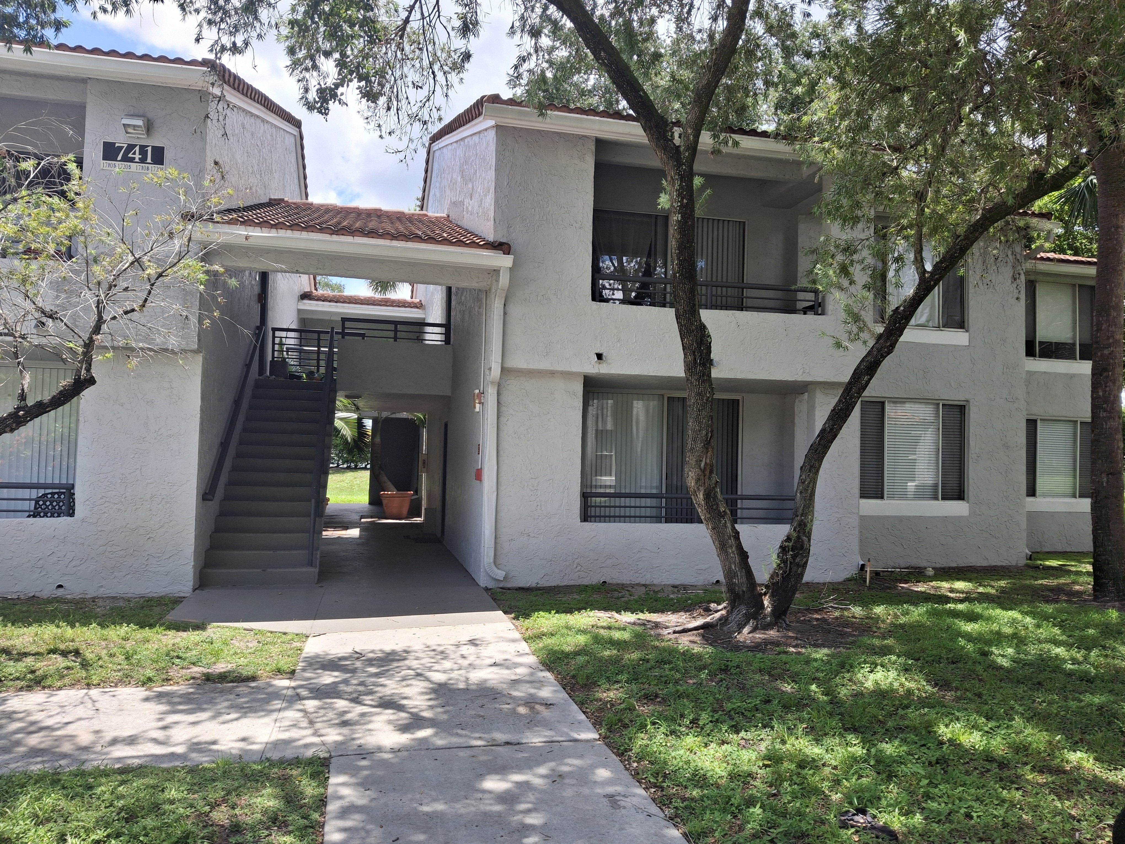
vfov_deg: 54.9
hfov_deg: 69.4
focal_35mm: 25
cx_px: 562
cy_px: 422
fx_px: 812
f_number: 1.8
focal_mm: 4.69
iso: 25
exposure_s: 1/668
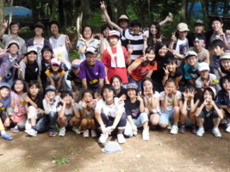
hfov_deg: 33.7
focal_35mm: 57
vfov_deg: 25.4
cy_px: 50
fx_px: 379
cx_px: 97
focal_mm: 5.5
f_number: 2.8
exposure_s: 1/320
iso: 400
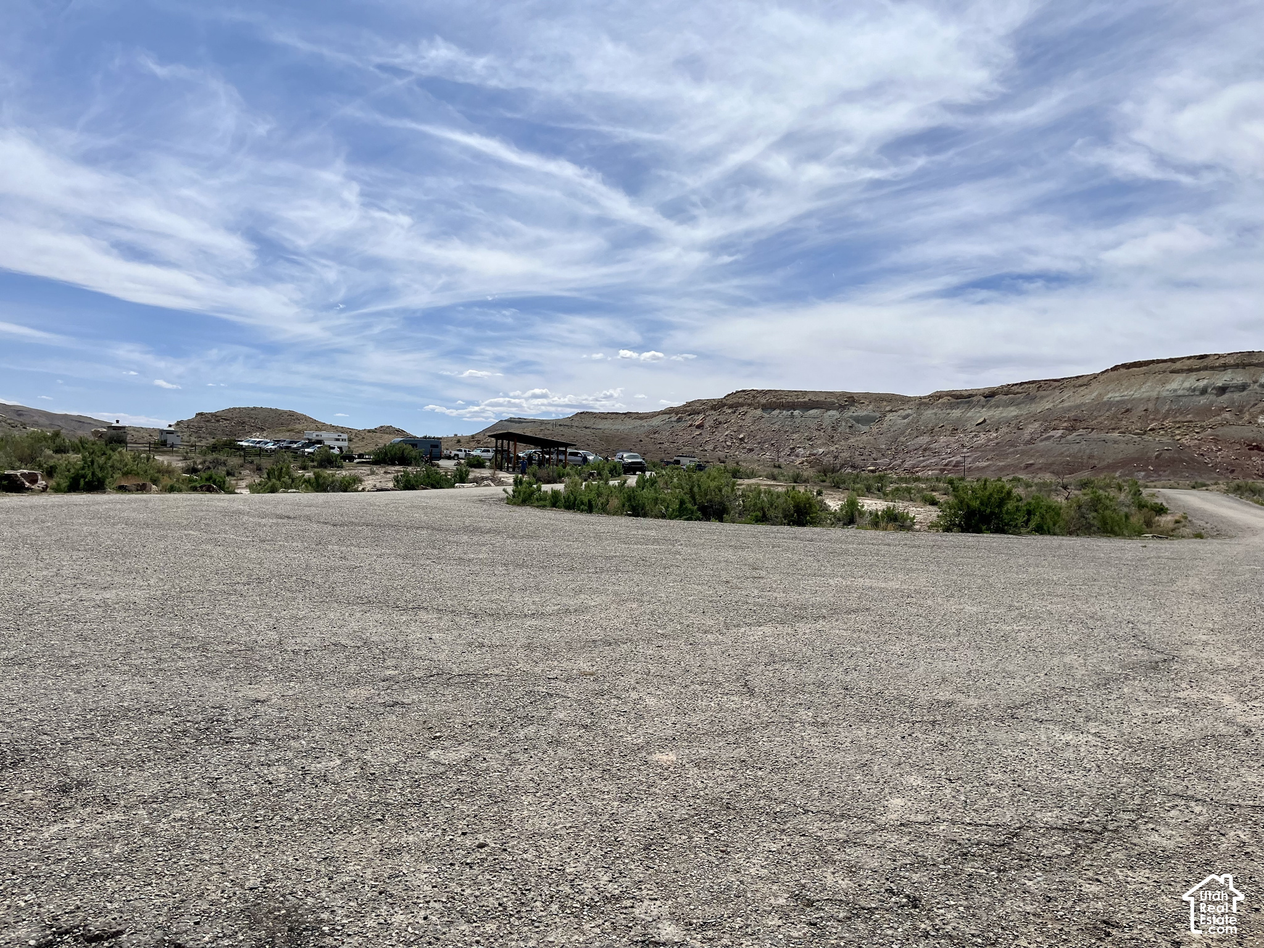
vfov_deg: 53.1
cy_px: 474
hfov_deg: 67.3
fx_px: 949
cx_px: 632
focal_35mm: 26
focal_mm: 5.1
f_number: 1.6
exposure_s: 1/9901
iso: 50
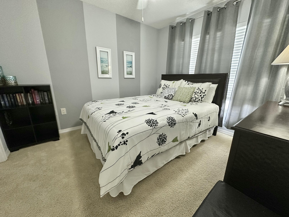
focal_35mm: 14
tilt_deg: -15.0
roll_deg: -0.8
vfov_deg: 85.7
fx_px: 117
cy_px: 108
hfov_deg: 102.1
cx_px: 144
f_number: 2.2
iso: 400
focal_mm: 2.22
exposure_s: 1/60
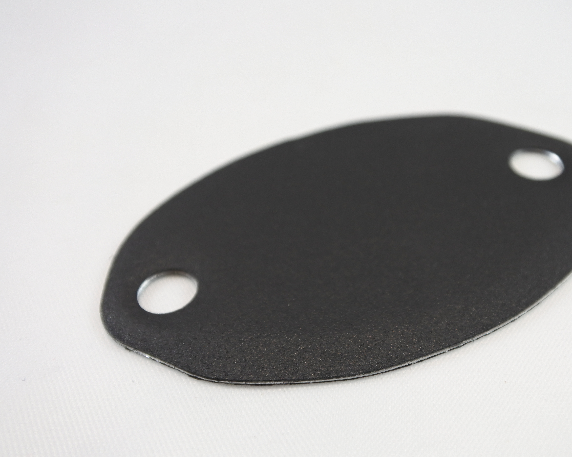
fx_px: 711
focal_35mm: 42
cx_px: 336
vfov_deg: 35.7
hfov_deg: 43.7
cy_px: 228
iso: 400
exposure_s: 1/160
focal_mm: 14
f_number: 4
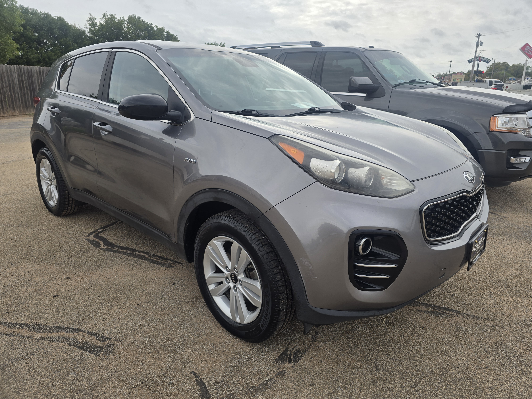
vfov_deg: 58.9
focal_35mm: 23
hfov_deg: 73.9
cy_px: 200
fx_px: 353
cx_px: 266
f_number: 1.7
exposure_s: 1/516
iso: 12
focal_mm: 6.3
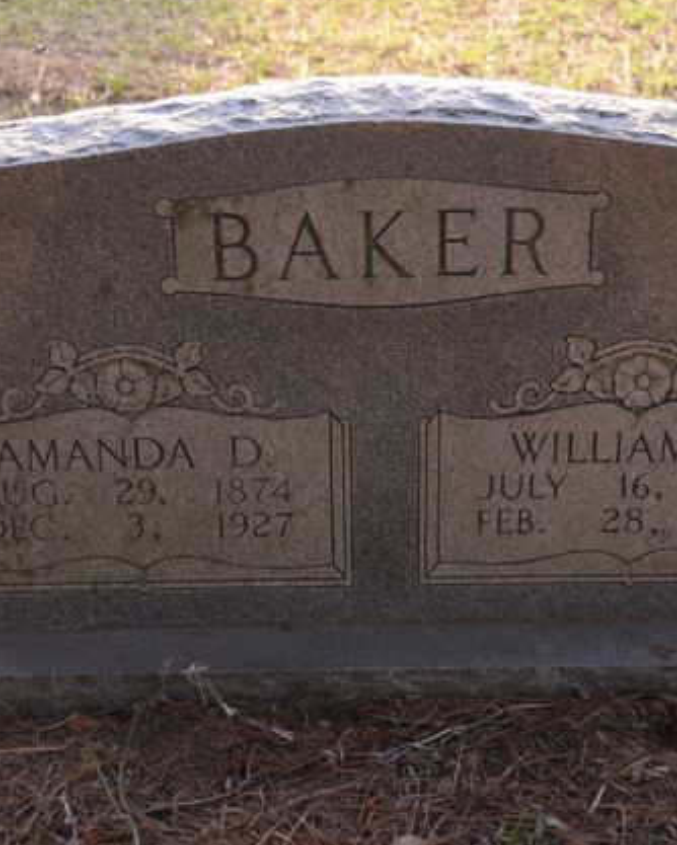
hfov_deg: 22.2
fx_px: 1727
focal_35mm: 69
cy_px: 416
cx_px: 357
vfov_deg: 27.5
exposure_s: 1/250
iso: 640
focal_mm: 32
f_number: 4
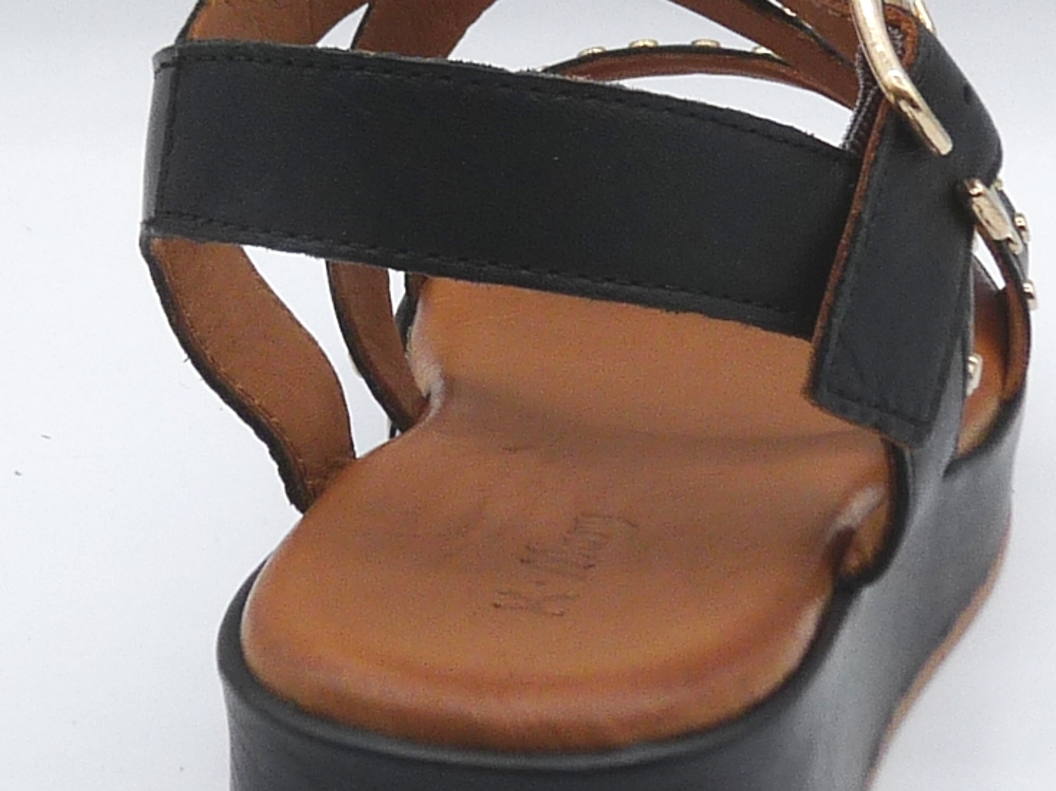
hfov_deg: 17.7
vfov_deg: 13.3
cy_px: 366
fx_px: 3386
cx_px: 621
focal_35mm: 111
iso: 100
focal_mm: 5.1
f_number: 4.5
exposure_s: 1/250
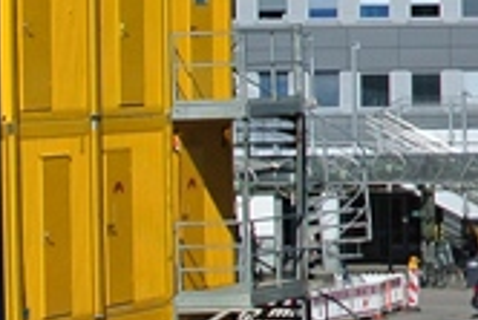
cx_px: 1065
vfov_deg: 5.8
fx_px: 3136
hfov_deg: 8.2
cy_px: 159
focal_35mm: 236
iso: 180
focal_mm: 18.5
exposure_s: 1/4000
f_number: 4
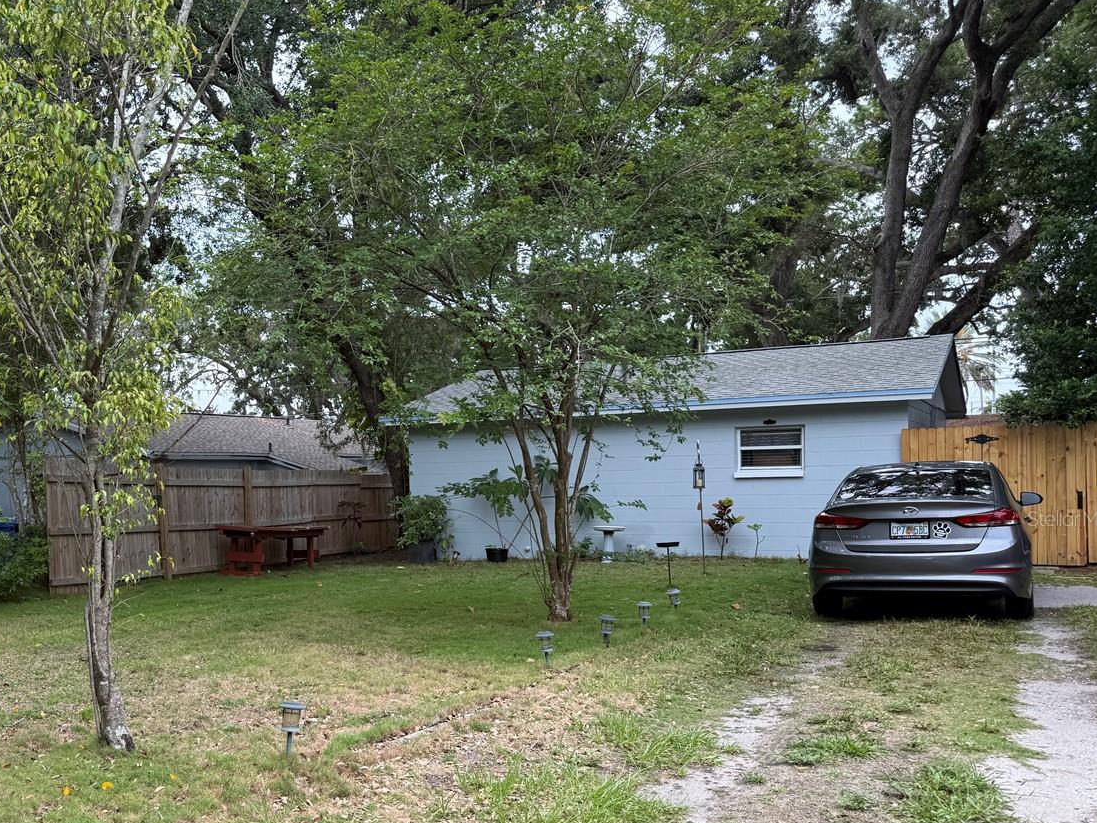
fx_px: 1109
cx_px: 322
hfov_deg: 51.1
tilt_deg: -1.4
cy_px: 518
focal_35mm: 35
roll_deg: +0.7
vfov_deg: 40.4
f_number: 1.78
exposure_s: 1/920
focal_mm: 6.76
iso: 100
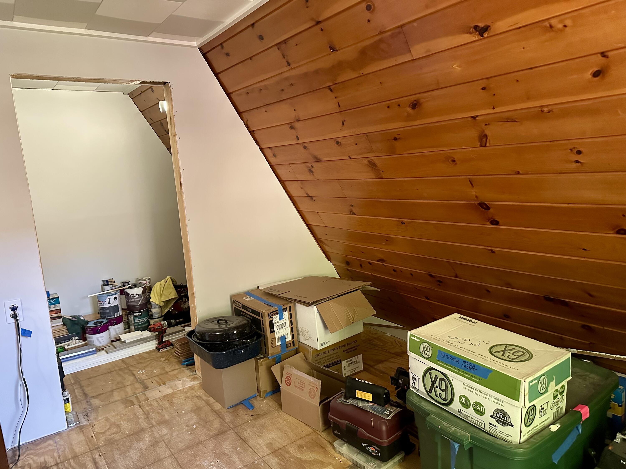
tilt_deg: -8.4
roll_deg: +3.8
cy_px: 234
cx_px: 313
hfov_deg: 71.6
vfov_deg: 56.8
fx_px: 434
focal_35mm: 24
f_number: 1.78
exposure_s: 1/60
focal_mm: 6.86
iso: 800
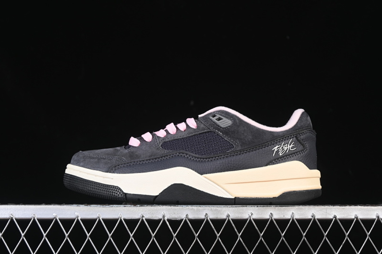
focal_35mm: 75
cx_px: 191
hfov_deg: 27.0
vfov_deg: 18.2
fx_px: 796
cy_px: 127
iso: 160
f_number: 6.3
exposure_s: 1/60
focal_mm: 50
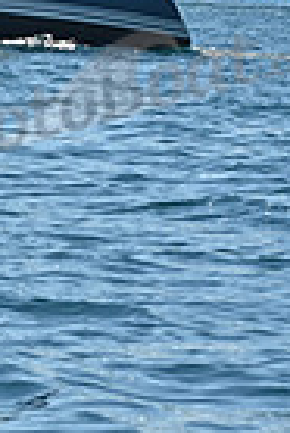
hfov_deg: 3.3
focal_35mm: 410
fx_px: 4941
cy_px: -340
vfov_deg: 5.0
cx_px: -260
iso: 320
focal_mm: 98
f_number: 8
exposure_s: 1/1000
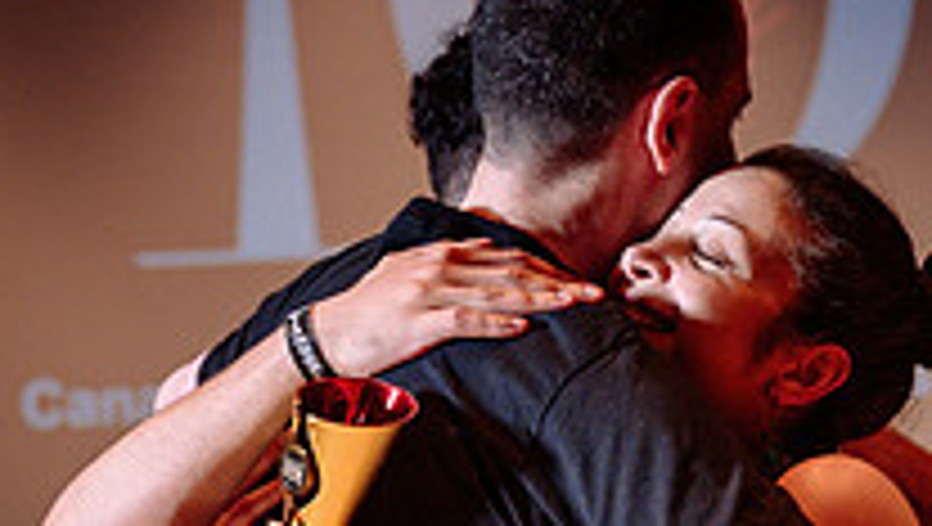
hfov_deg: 16.5
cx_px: 689
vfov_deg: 9.3
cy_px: 695
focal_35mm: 129
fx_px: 3192
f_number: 4
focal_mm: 44
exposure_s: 1/125
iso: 1000
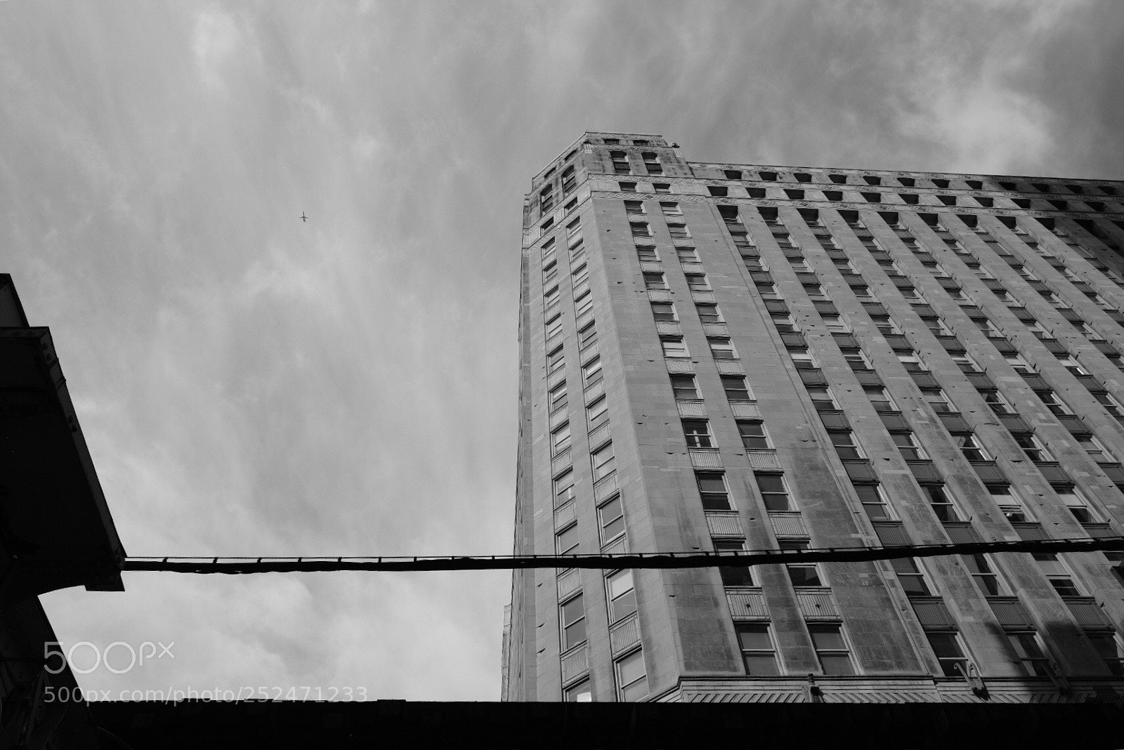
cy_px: 375
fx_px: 750
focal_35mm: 24
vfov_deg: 53.2
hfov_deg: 73.7
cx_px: 562
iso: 200
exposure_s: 1/1100
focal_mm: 16
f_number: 5.6
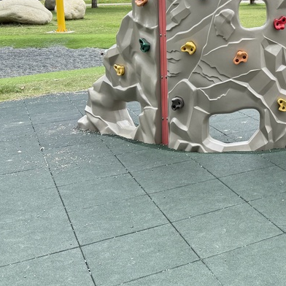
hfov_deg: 29.8
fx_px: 486
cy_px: 61
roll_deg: -0.3
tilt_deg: -9.2
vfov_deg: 32.0
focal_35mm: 52
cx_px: 308
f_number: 1.78
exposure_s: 1/1812
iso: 100
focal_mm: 6.76
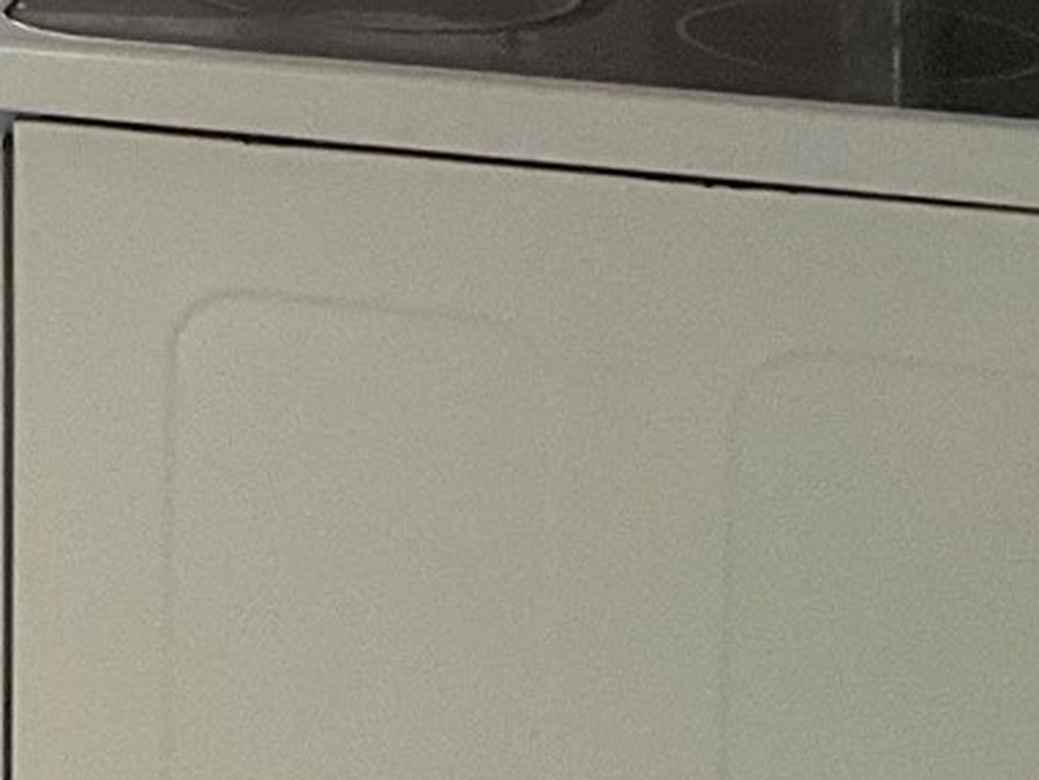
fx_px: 4684
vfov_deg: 9.2
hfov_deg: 10.8
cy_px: -532
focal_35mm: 156
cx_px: -1421
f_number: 1.8
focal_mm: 3
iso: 80
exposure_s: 1/60
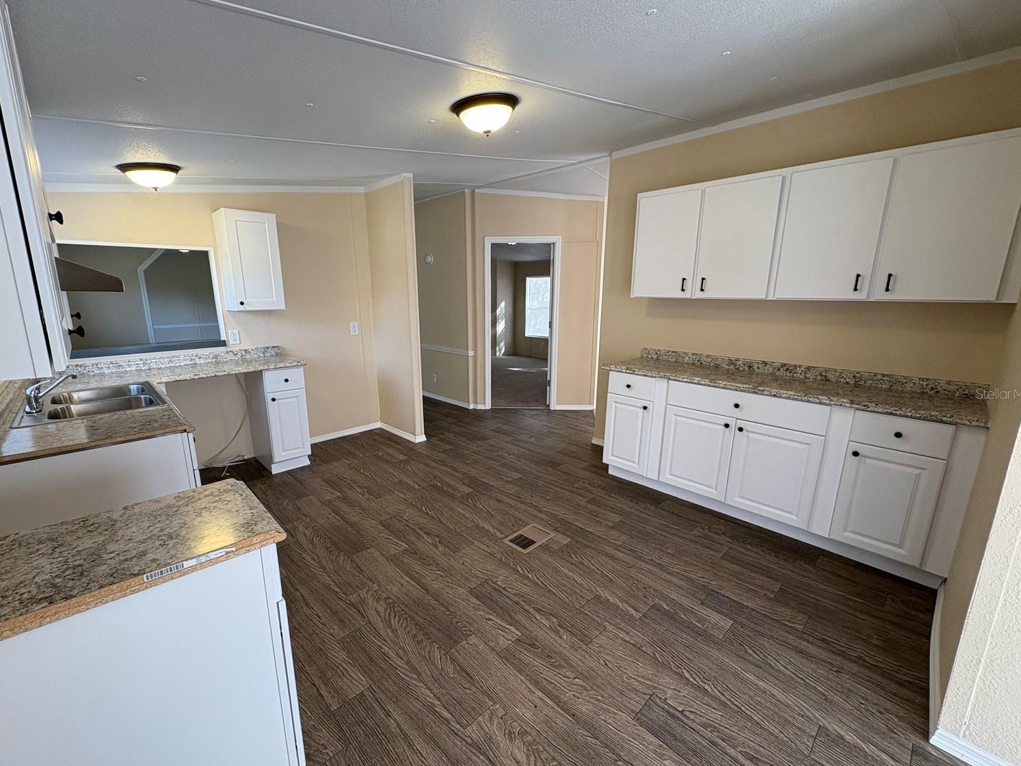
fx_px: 442
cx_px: 493
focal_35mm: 15
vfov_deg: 81.7
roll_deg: -0.5
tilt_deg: -12.9
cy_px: 393
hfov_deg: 98.1
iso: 100
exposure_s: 1/120
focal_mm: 2.22
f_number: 2.2
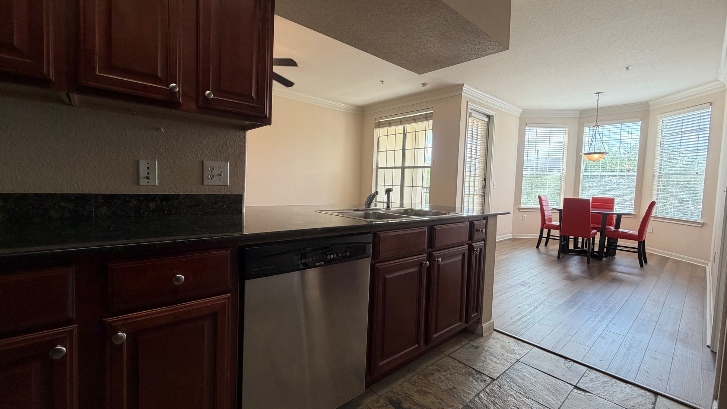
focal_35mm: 16
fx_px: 308
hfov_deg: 99.4
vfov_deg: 67.1
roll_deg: -1.7
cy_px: 197
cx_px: 362
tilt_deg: -2.9
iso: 125
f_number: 2.2
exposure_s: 1/121
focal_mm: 2.22
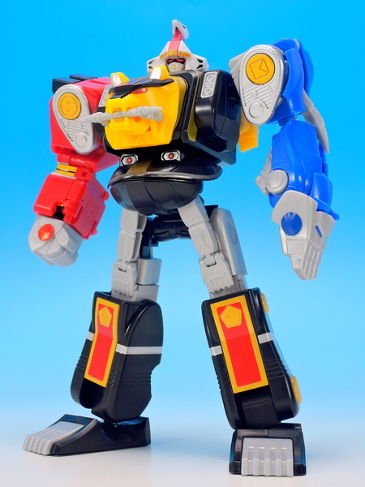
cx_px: 182
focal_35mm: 60
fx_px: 844
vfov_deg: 32.2
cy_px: 244
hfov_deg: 24.4
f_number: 5.8
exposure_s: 1/1.6
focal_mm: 12.8
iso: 80
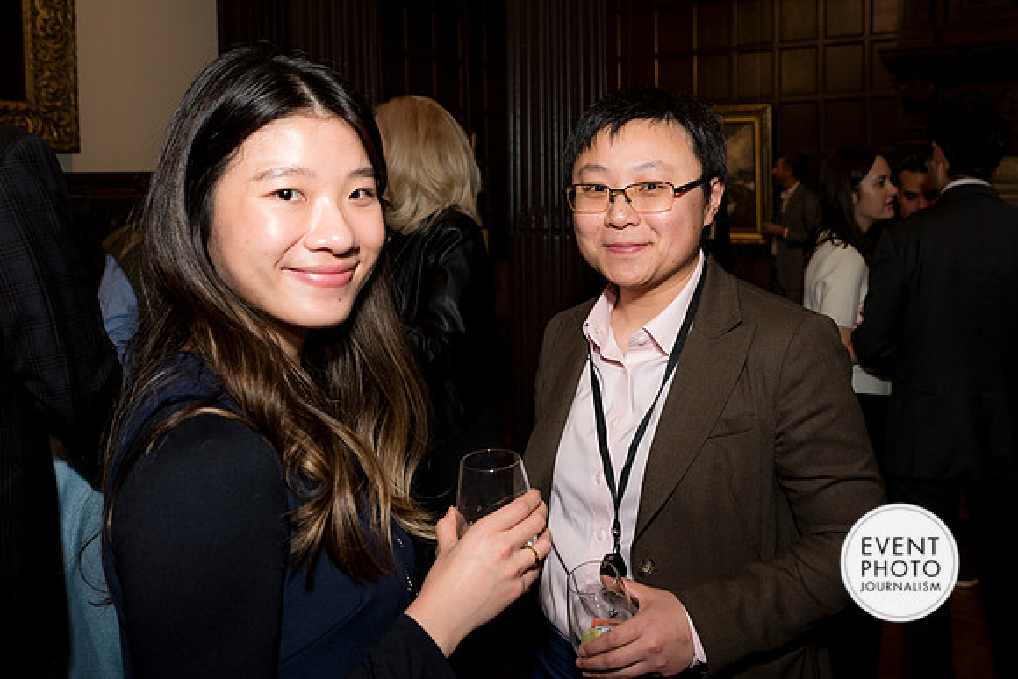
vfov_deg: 37.5
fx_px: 1000
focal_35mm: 35
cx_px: 572
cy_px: 319
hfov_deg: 53.8
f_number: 5
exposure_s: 1/125
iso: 800
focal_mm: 26
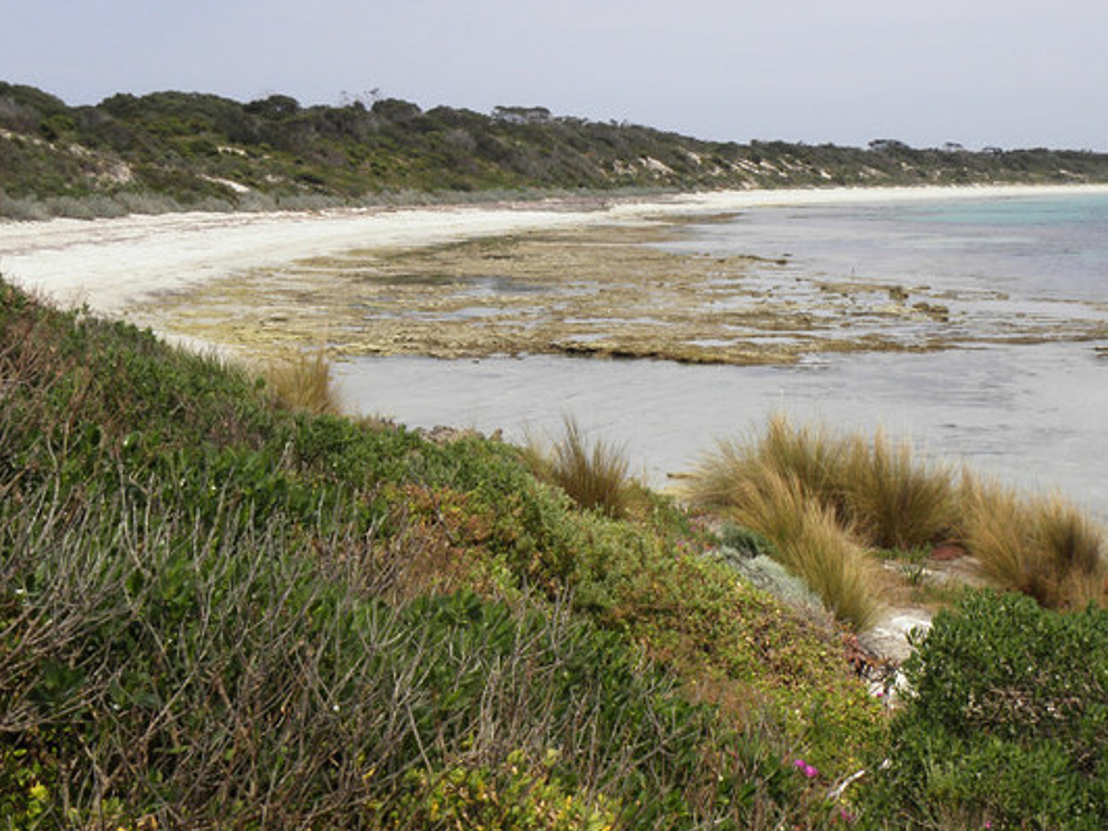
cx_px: 596
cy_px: 389
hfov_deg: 27.4
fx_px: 2273
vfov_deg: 20.7
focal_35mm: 71
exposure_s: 1/500
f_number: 5.6
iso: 100
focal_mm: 10.65
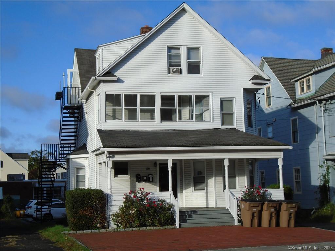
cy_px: 126
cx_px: 168
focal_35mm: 58
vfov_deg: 25.2
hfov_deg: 33.2
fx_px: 561
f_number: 12.3
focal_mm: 10.2
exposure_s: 1/640
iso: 100
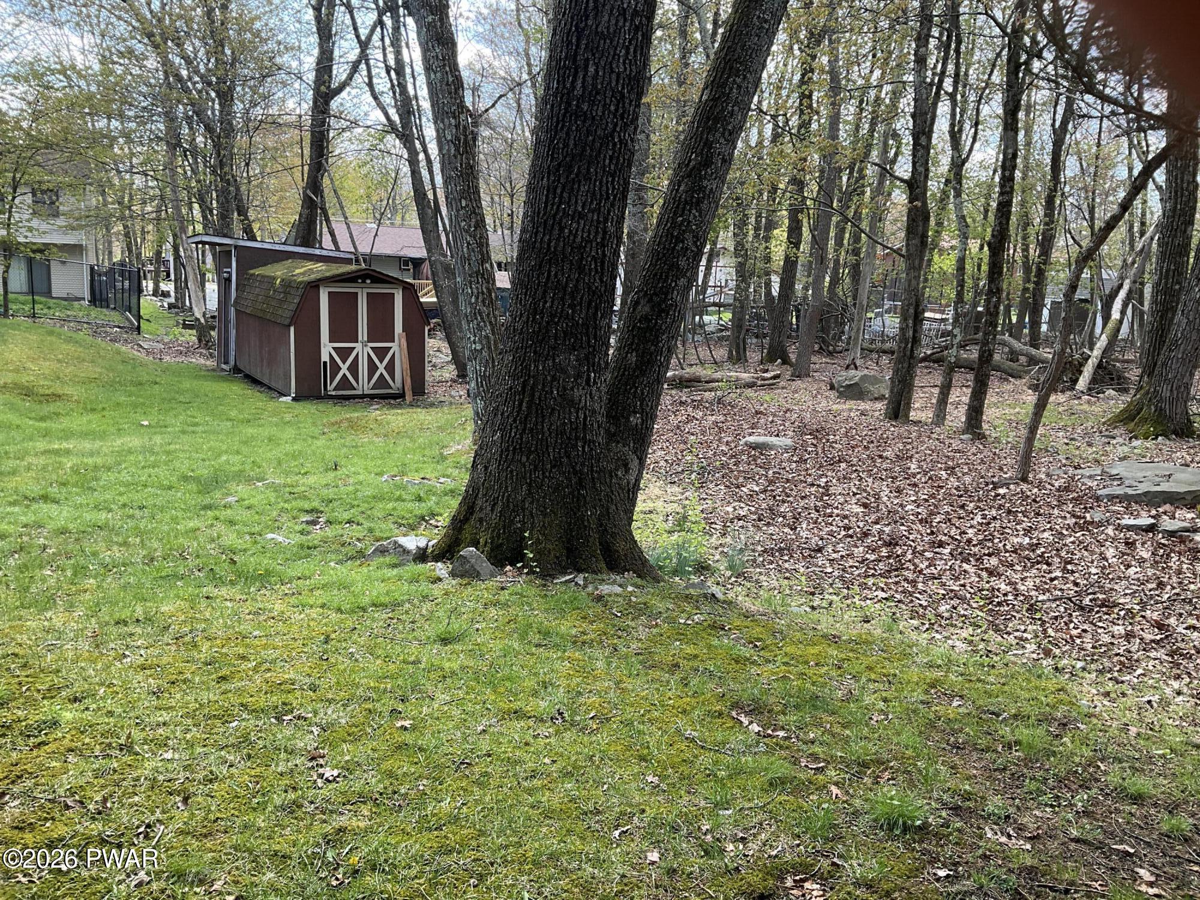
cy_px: 450
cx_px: 600
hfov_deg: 61.7
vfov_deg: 48.2
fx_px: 1005
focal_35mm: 29
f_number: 1.8
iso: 20
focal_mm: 3
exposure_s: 1/215
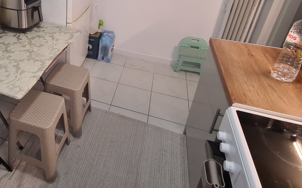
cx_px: 75
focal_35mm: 25
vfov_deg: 45.8
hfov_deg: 67.8
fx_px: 206
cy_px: 28
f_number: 2.2
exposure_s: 1/50
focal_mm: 2.2
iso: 160
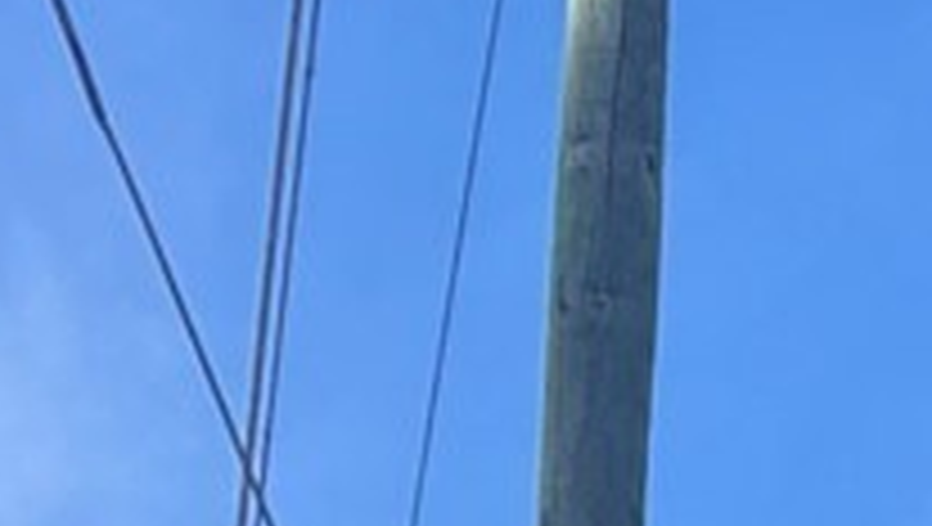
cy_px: 2073
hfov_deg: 8.0
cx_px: 2409
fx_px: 6037
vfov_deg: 4.6
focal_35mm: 244
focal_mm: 3
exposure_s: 1/759
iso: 25
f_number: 1.8
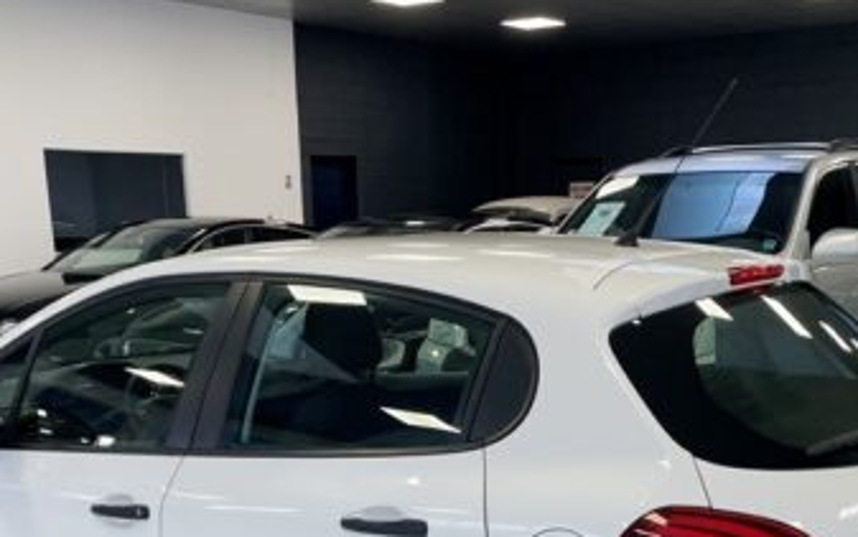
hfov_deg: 41.0
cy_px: 524
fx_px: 1146
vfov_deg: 25.2
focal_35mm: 49
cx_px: 458
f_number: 1.6
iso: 100
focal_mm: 4.2
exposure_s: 1/121
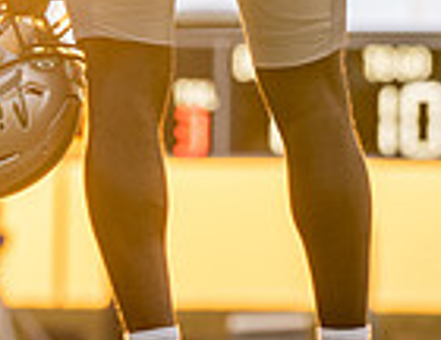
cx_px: 633
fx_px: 7942
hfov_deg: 3.2
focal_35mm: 617
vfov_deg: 2.4
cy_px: -267
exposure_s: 1/400
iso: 100
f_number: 3.5
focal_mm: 122
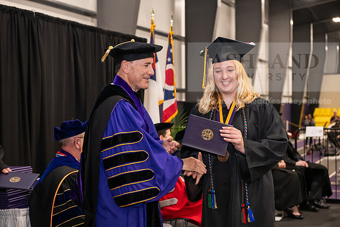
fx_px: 661
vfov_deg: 19.5
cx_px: 170
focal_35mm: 70
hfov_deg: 28.8
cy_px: 114
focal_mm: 70
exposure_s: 1/125
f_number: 5
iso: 2500
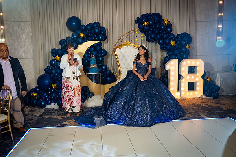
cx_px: 118
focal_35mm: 33
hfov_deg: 57.2
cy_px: 78
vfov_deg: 40.0
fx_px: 216
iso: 1250
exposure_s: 1/160
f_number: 4
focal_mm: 33
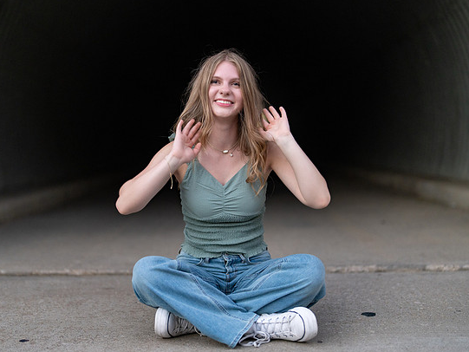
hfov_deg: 32.7
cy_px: 177
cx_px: 210
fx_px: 800
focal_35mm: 59
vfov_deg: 24.8
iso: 640
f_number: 1.2
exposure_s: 1/400
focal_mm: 50
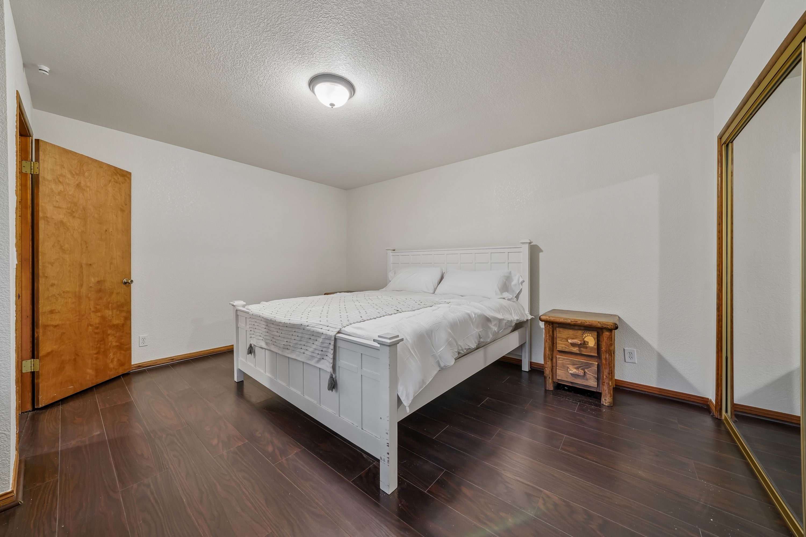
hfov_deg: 112.6
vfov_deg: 90.0
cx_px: 403
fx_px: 269
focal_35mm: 12
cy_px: 268
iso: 400
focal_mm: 12
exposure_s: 1/5
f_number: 8
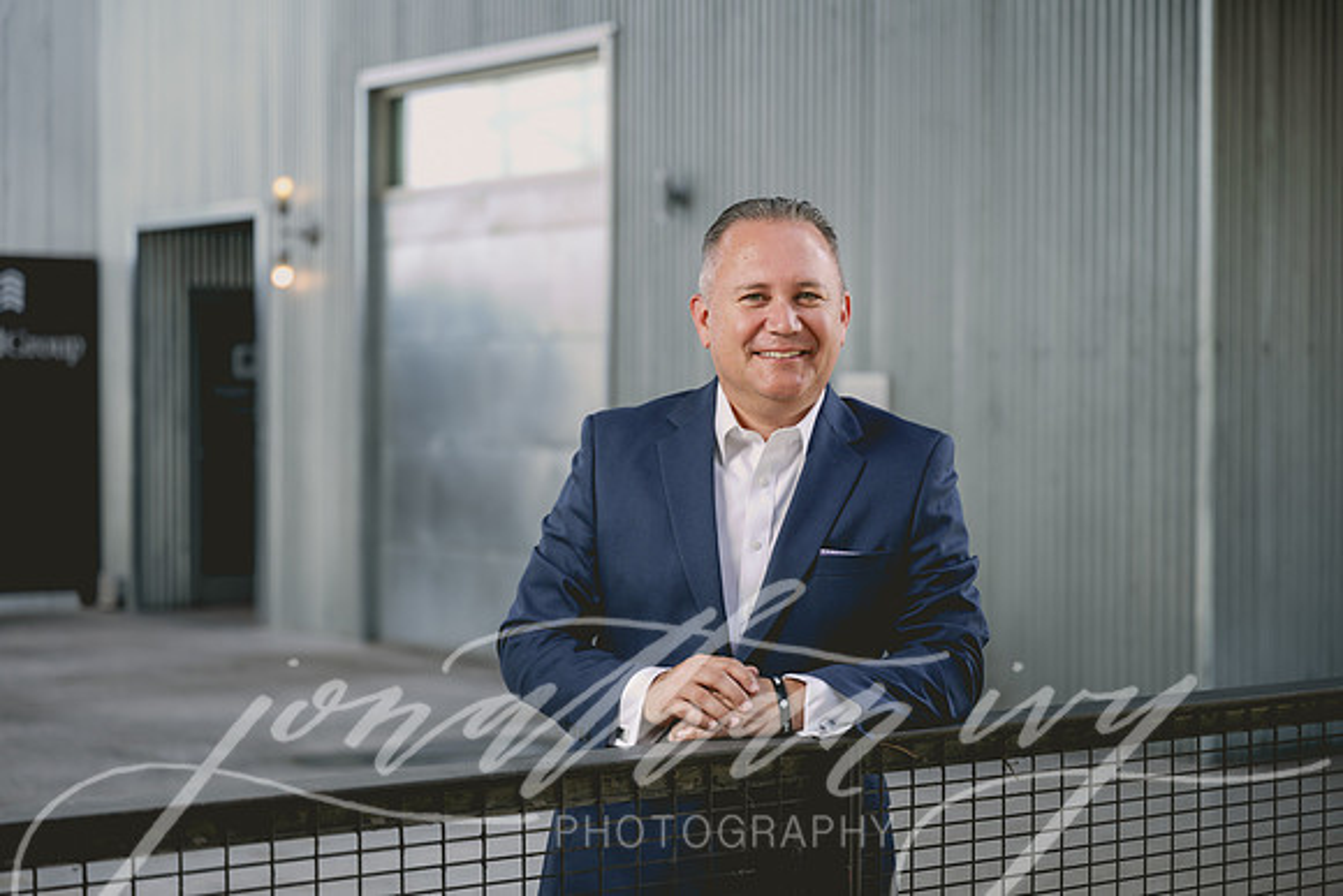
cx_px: 672
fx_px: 2612
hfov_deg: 28.8
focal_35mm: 70
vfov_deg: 19.5
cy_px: 448
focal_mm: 70
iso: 100
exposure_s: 1/200
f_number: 2.8
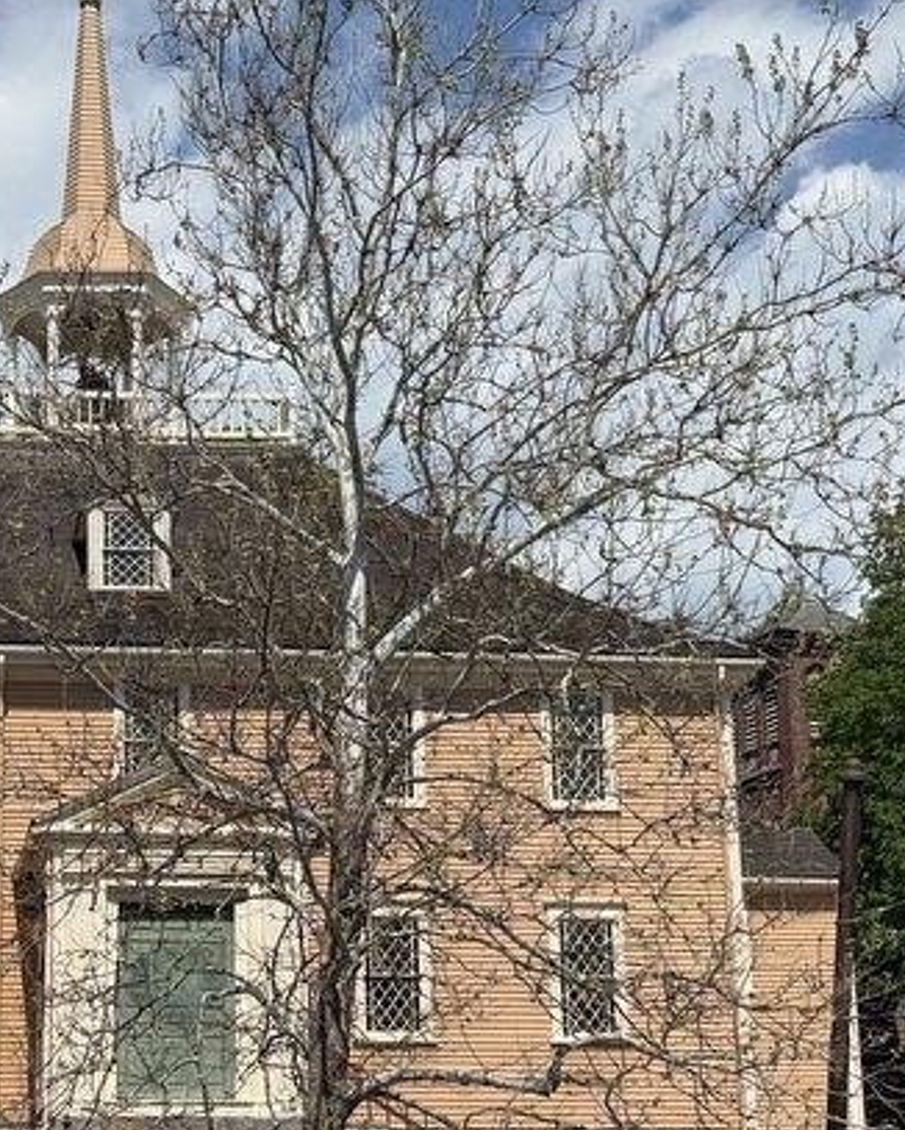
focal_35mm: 92
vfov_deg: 20.8
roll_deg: +0.9
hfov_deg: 16.7
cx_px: 278
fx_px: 3078
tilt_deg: +15.9
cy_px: 536
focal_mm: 6.76
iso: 64
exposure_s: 1/8772
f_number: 1.78
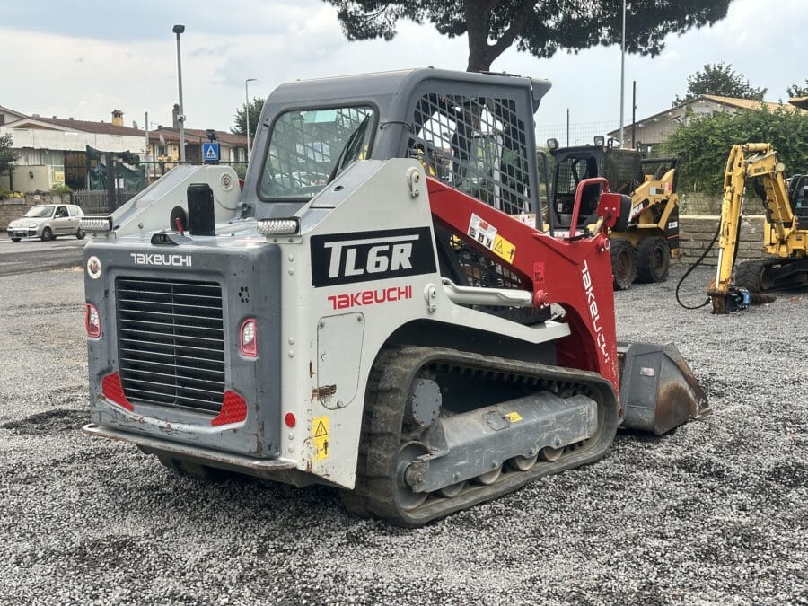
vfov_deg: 30.3
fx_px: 1120
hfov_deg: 39.7
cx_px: 404
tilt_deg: -6.4
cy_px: 303
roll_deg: +0.4
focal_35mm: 48
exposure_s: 1/263
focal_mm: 6.86
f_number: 1.78
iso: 64
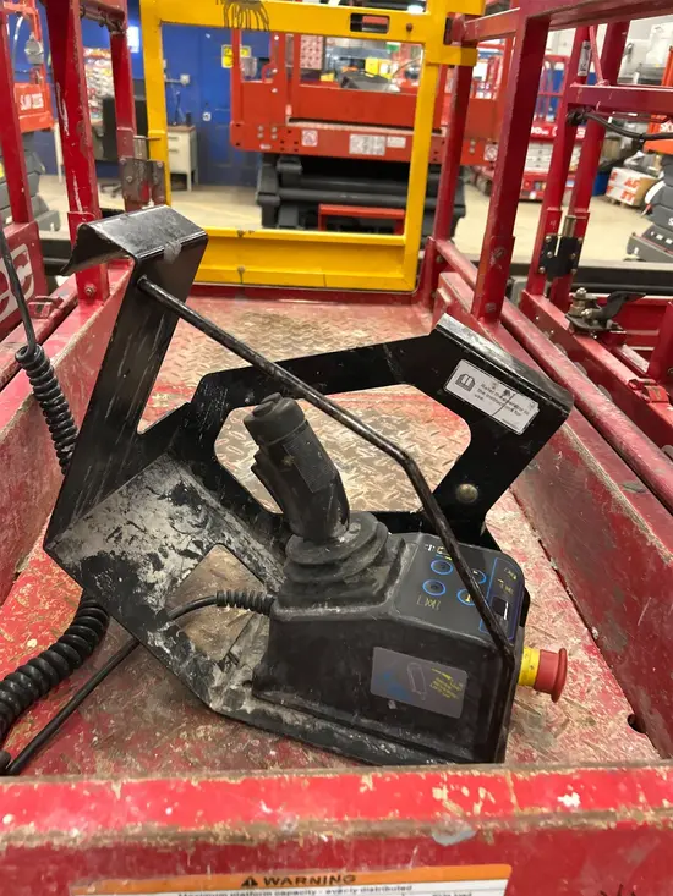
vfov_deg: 67.3
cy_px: 448
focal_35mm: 26
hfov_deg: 53.1
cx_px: 336
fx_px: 674
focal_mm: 5.7
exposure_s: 1/60
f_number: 1.5
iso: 400
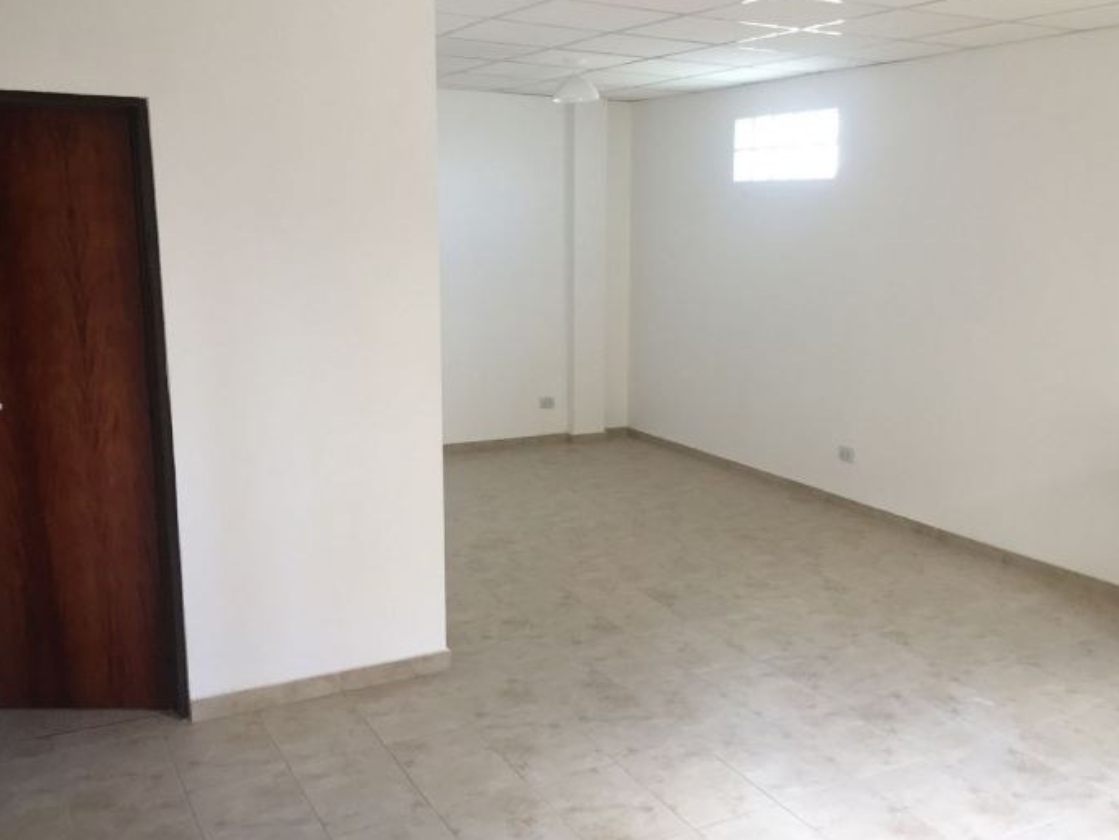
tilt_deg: -9.5
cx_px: 622
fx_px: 1099
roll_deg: -1.5
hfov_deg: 53.8
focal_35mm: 34
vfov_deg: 41.8
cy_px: 441
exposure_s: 1/33
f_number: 2.2
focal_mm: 4.15
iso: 50
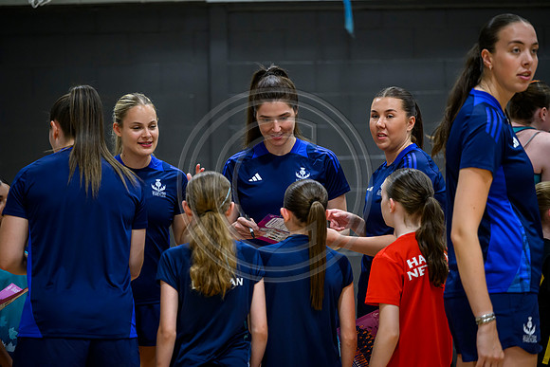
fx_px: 1681
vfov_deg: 12.5
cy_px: 184
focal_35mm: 110
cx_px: 275
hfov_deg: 18.6
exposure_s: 1/250
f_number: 2.8
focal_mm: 110
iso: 4000
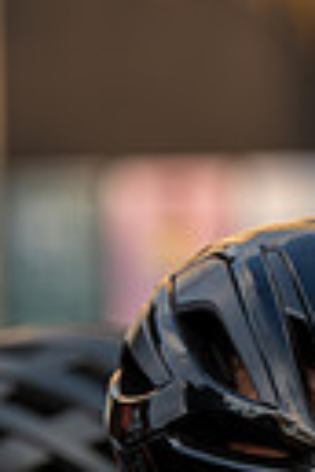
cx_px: 326
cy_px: 695
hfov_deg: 2.6
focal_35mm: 523
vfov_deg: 3.9
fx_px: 6864
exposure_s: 1/1250
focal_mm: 150
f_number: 4.5
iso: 500
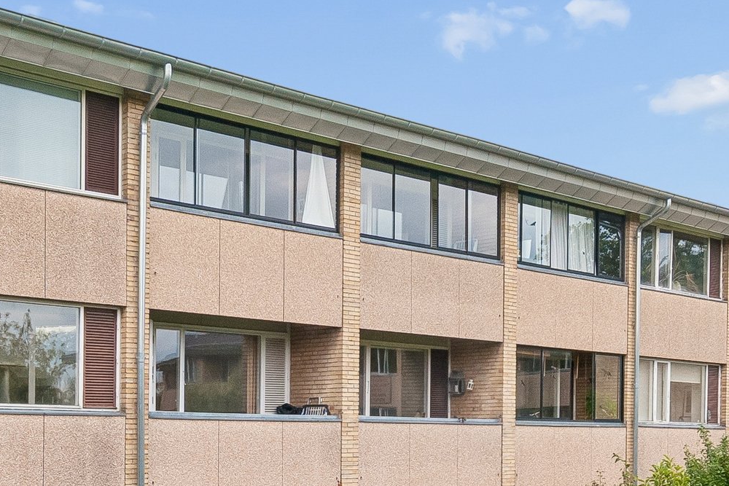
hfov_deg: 36.9
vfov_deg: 24.5
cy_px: 413
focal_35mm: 54
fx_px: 1094
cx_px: 343
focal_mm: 12
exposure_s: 1/160
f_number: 8
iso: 200
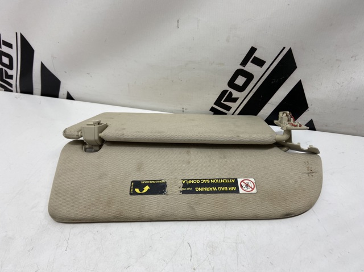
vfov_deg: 53.0
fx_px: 273
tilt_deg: -39.1
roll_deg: +3.4
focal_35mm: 26
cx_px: 182
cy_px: 136
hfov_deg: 67.3
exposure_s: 1/100
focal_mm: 4.25
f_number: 1.8
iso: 80
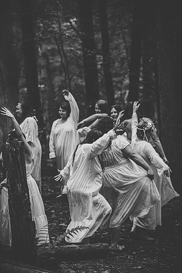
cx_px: 91
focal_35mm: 102
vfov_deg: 20.0
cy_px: 136
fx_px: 773
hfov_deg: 13.4
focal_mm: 102
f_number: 2.8
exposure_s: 1/160
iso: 1000
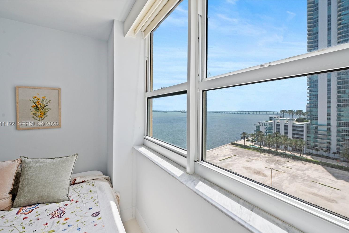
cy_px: 124
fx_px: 145
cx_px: 173
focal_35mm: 15
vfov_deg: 77.2
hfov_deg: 100.4
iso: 200
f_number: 8
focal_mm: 14
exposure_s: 1/125
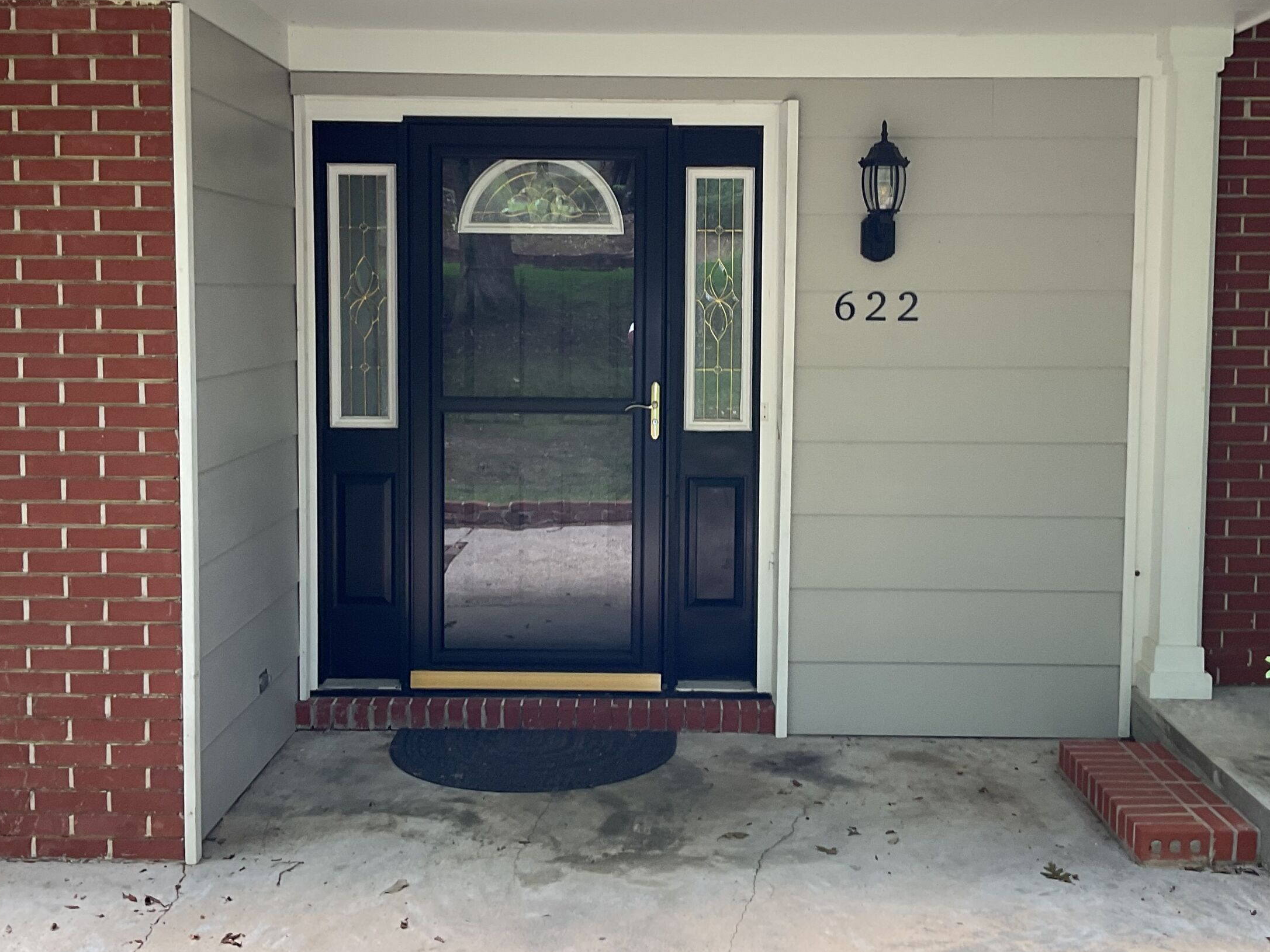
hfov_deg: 45.8
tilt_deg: -7.4
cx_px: 650
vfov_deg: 35.1
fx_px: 1504
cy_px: 405
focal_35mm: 41
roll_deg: -0.5
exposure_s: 1/60
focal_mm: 3
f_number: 1.8
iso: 40
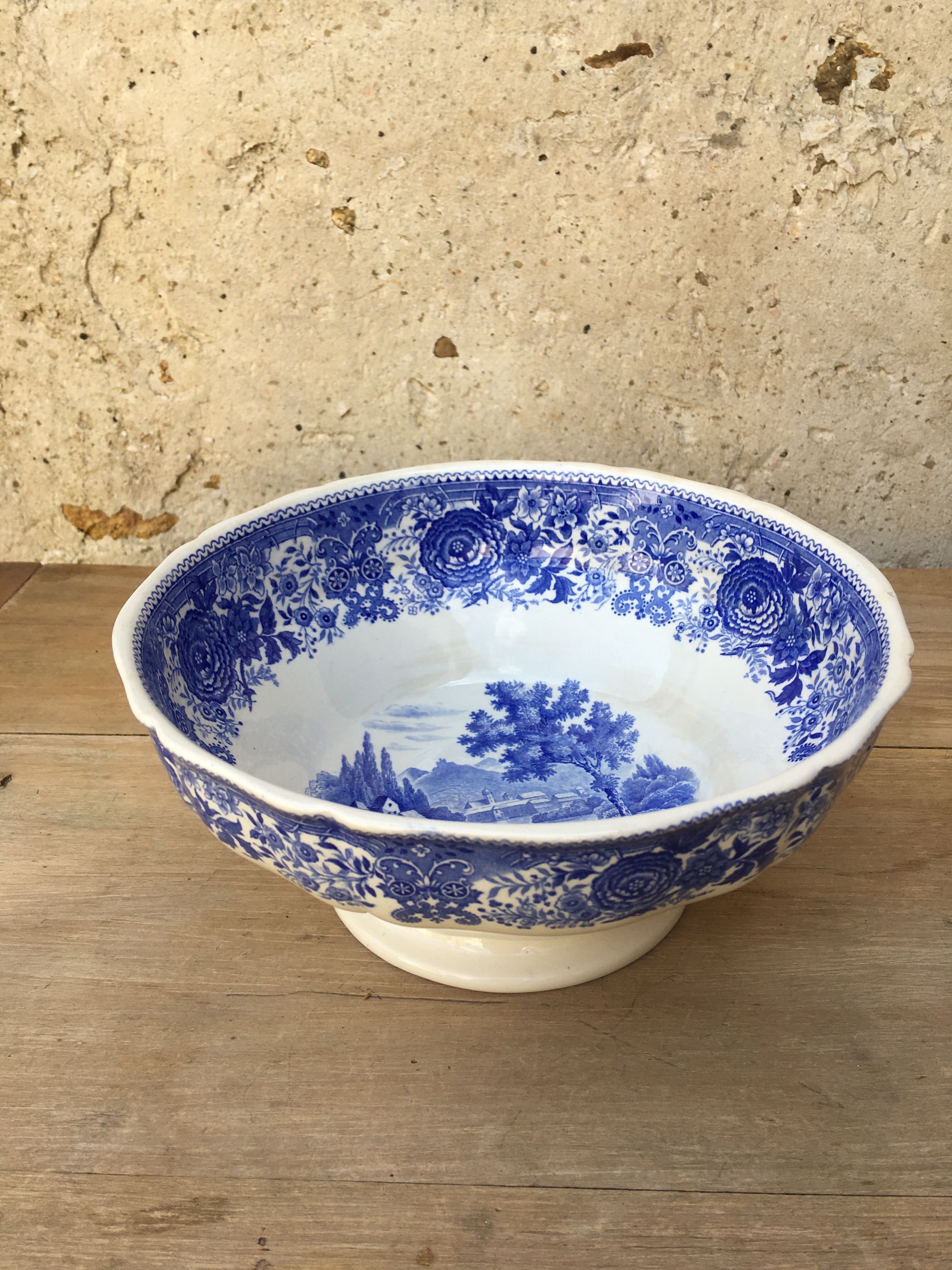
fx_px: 1063
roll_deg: +1.7
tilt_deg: -29.5
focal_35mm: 29
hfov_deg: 48.2
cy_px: 635
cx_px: 476
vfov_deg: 61.7
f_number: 2.2
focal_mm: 4.15
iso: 25
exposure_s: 1/425
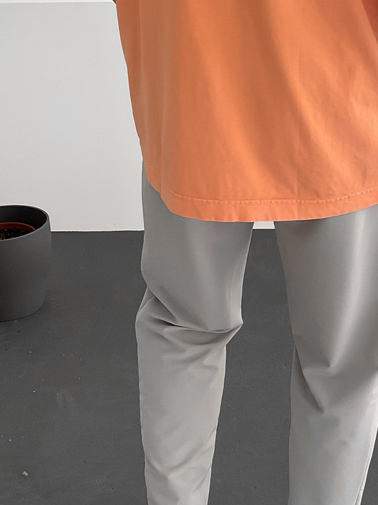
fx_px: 947
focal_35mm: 65
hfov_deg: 22.5
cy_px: 117
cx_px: 242
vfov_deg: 29.3
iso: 50
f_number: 1.8
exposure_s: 1/120
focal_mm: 3
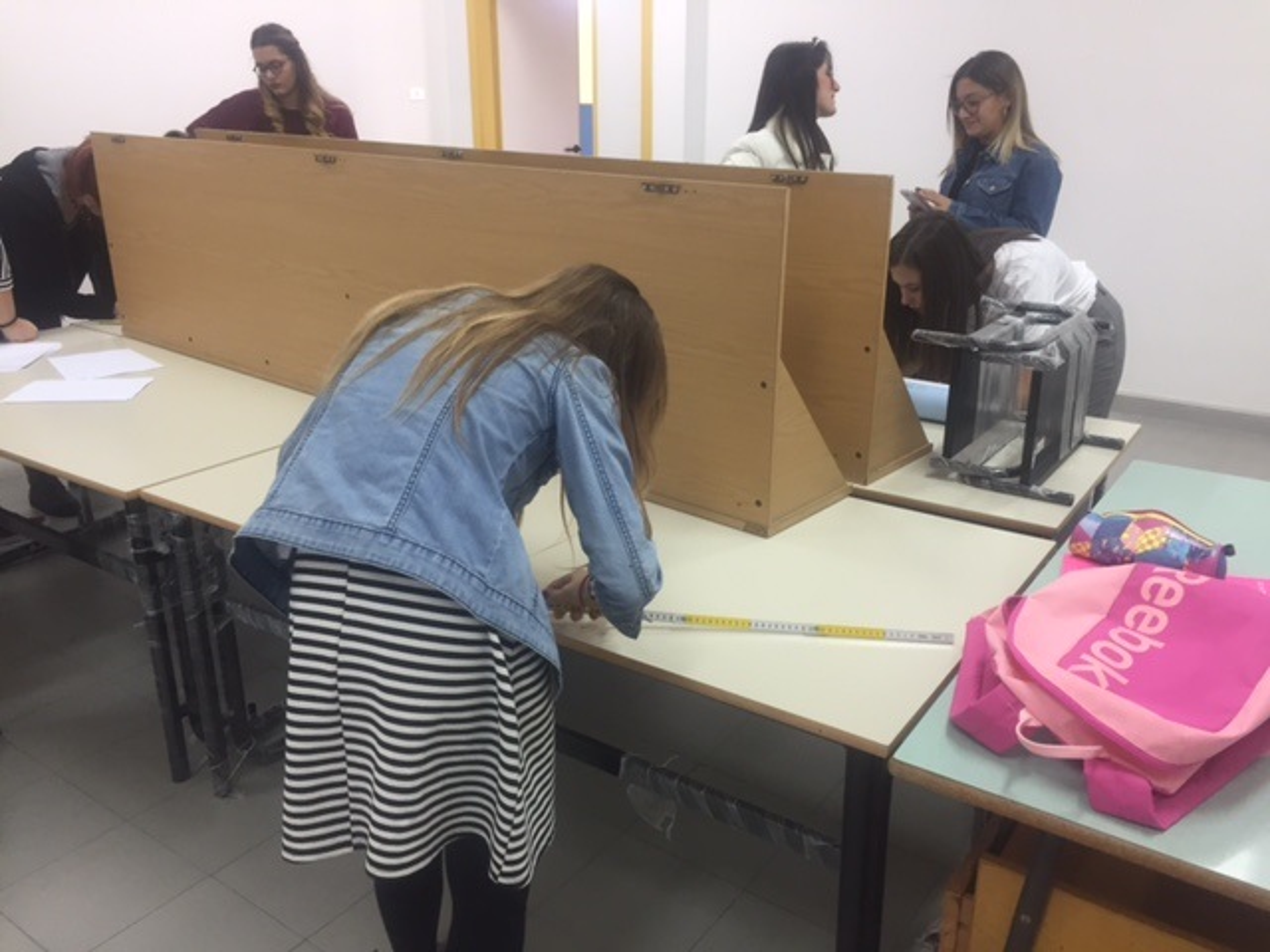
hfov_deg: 61.7
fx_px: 1064
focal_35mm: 29
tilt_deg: -20.4
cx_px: 635
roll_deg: -0.3
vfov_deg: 48.2
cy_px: 476
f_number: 2.2
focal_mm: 4.15
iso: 100
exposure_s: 1/33
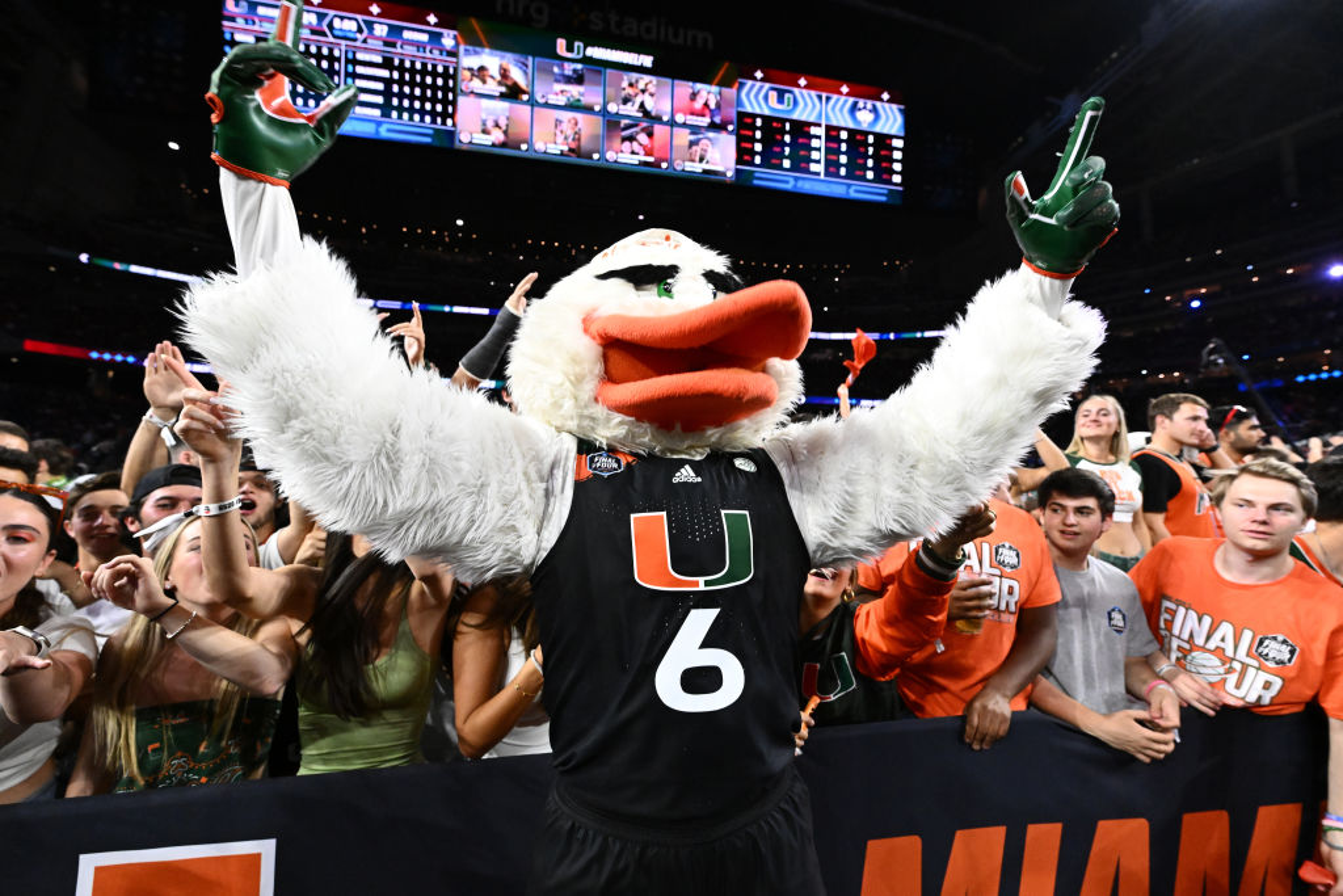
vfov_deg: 75.5
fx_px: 578
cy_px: 448
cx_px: 672
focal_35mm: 16
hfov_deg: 98.5
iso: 6400
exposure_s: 1/800
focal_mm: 15.5
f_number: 4.5
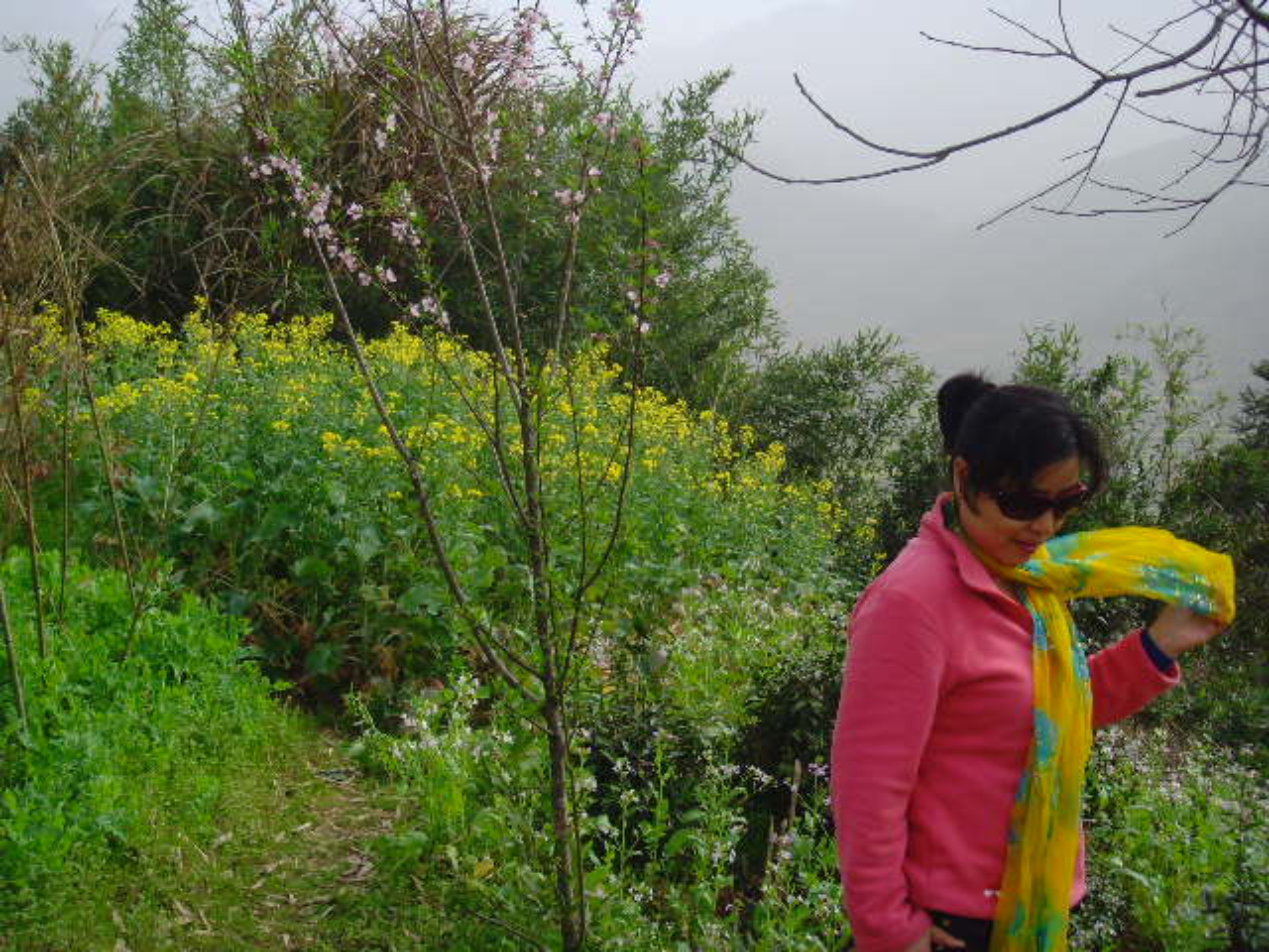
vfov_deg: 24.4
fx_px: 2200
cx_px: 634
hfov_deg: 32.2
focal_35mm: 60
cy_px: 476
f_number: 3.9
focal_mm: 10.2
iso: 80
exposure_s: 1/350
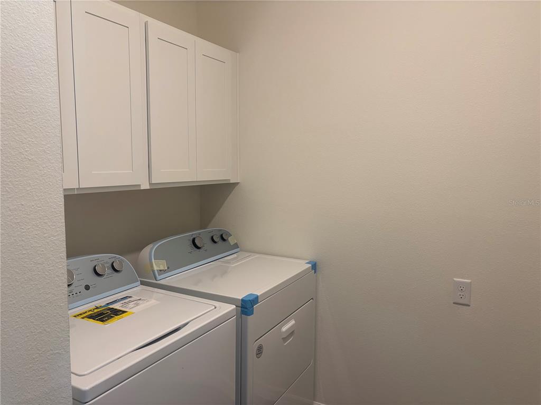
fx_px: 406
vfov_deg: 53.1
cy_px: 202
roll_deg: -0.4
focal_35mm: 26
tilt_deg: -6.9
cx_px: 270
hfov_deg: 67.3
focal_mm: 5.96
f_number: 1.6
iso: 125
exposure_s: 1/60
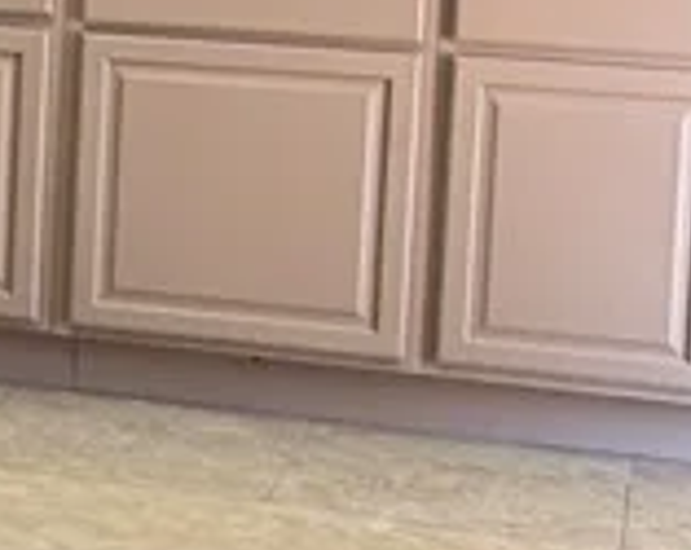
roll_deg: +1.3
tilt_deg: -5.1
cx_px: -1206
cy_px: -88
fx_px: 3123
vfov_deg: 9.9
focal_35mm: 153
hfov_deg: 10.2
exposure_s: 1/120
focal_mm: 6.76
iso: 160
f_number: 1.78
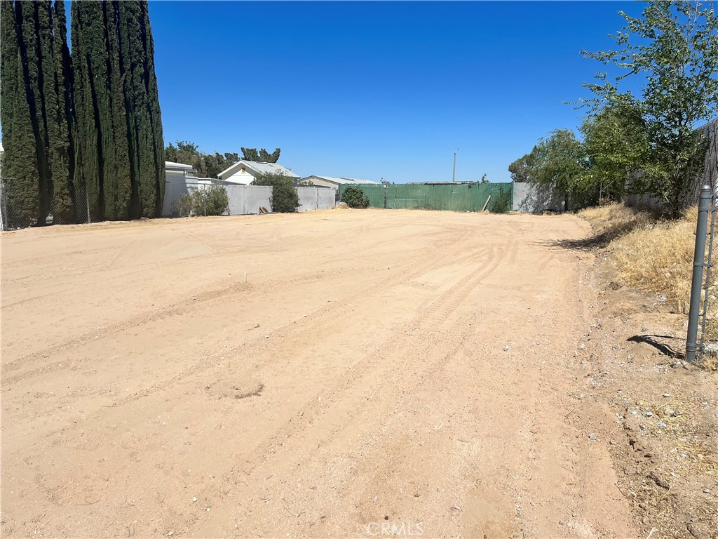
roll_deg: -0.8
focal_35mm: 26
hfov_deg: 67.3
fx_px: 539
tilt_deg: -8.1
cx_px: 359
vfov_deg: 53.1
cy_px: 270
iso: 50
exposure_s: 1/10309
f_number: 1.5
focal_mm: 5.7
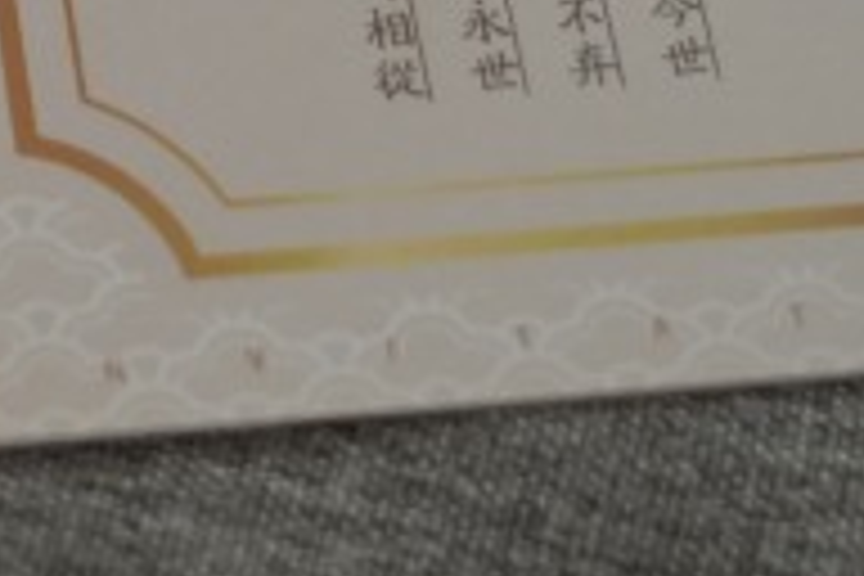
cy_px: -520
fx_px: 4752
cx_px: -436
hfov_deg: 10.1
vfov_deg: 6.7
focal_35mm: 198
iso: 1000
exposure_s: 1/100
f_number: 4
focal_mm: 38
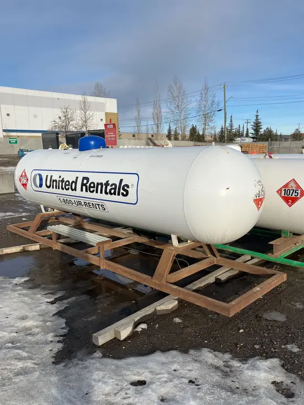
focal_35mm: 28
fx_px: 328
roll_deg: +1.0
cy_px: 202
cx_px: 152
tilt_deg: -7.7
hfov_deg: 49.8
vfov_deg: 63.4
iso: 32
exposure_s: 1/1946
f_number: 1.8
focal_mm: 3.99
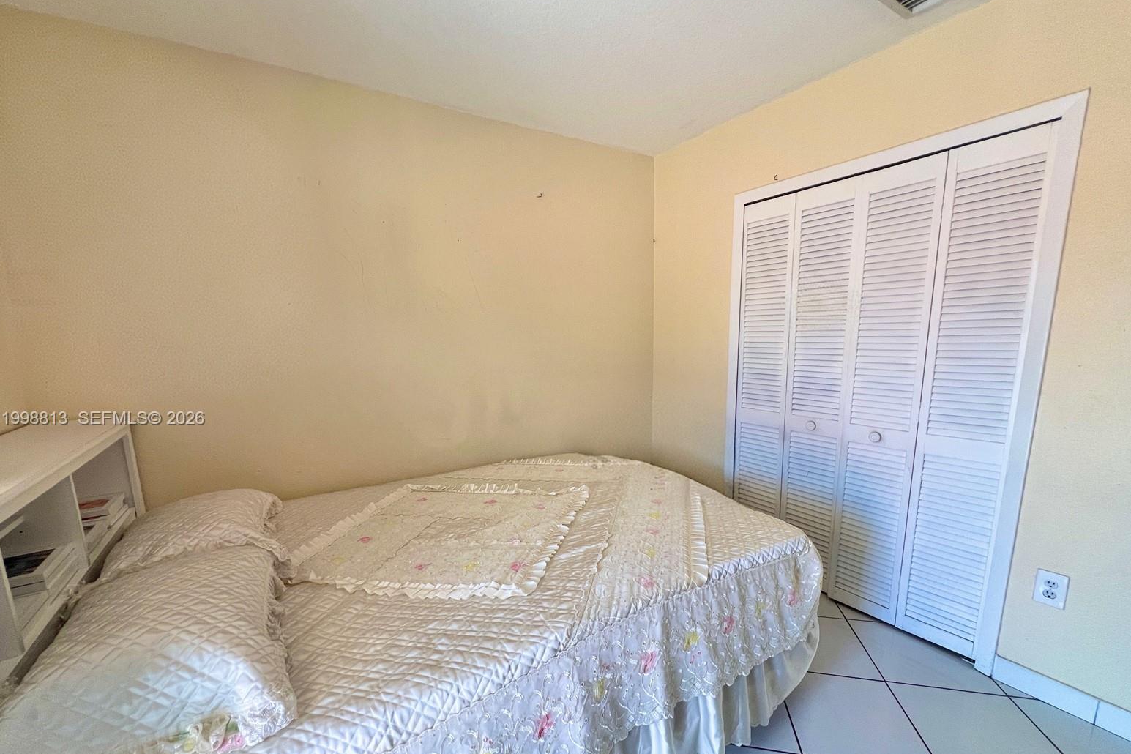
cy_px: 419
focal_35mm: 14
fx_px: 440
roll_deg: +1.7
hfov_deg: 104.3
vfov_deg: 80.9
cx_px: 562
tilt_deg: -11.5
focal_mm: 1.57
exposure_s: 1/99
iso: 160
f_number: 1.8
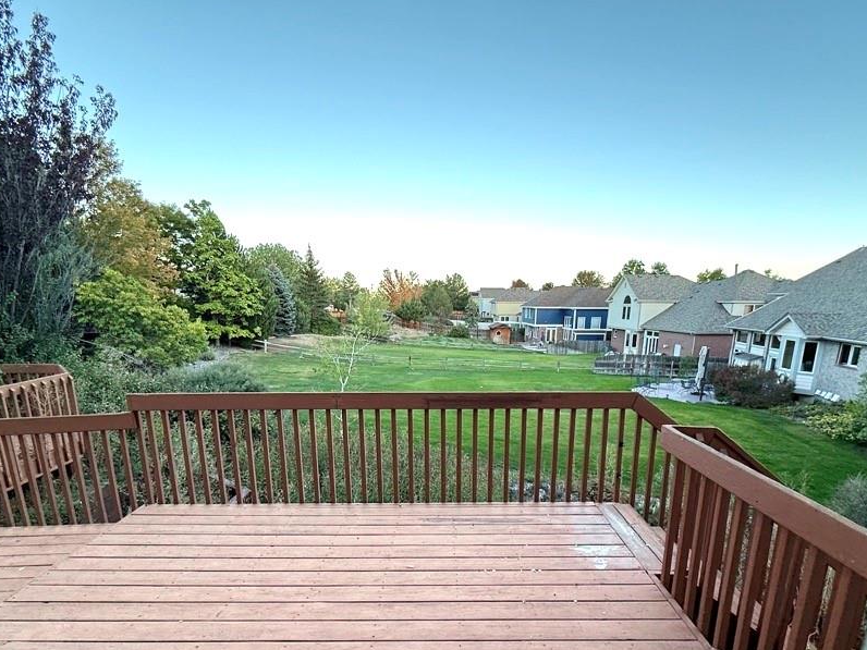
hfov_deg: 87.8
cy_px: 409
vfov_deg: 70.4
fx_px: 451
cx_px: 439
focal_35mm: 18
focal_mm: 2.22
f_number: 2.2
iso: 80
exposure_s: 1/99
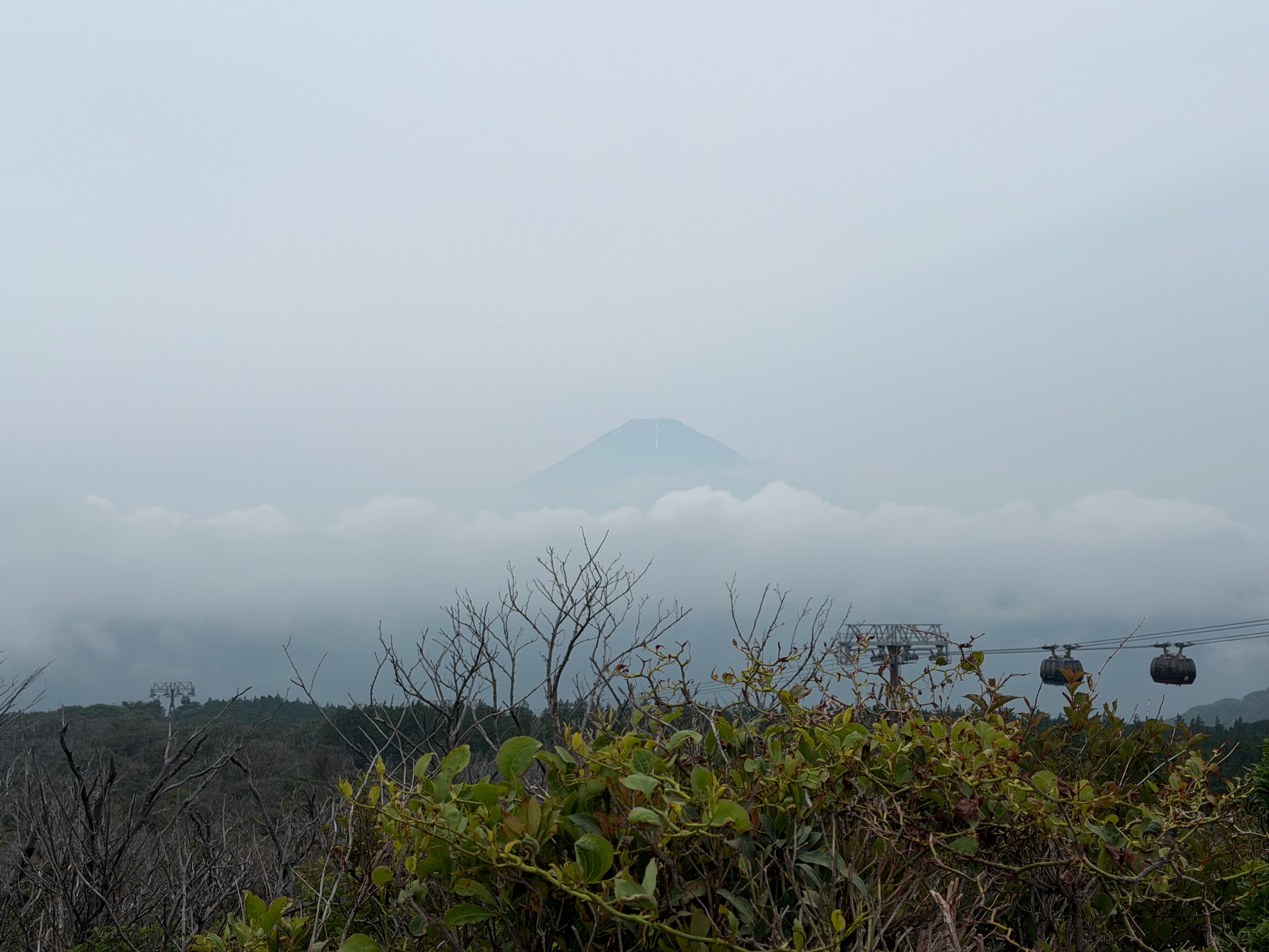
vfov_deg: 30.3
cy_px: 476
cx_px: 634
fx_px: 1760
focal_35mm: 48
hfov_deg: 39.7
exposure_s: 1/5208
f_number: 1.78
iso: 64
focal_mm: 6.76
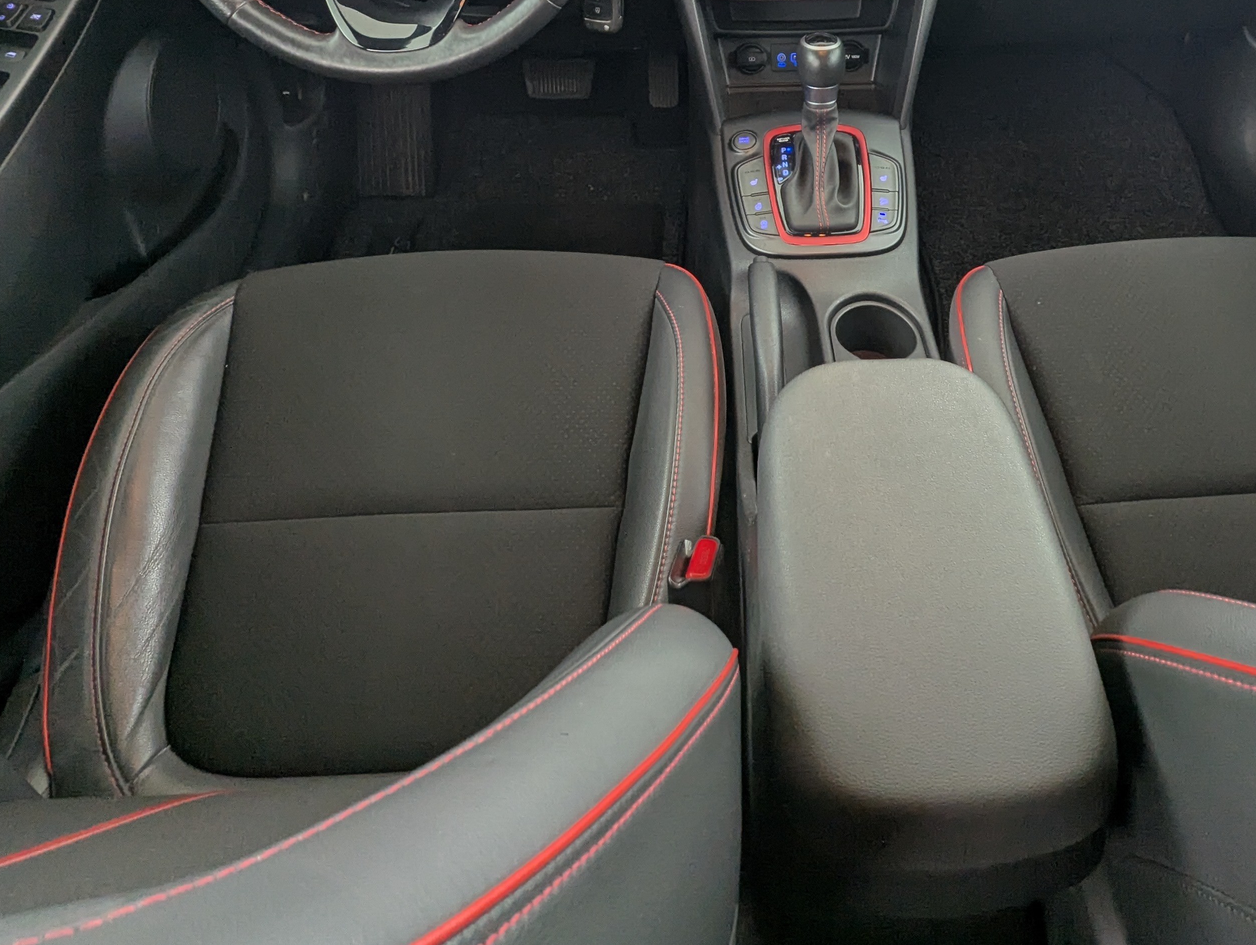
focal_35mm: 26
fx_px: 945
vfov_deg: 50.3
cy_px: 204
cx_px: 789
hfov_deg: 66.2
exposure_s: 1/31
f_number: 2.2
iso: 62
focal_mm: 2.35
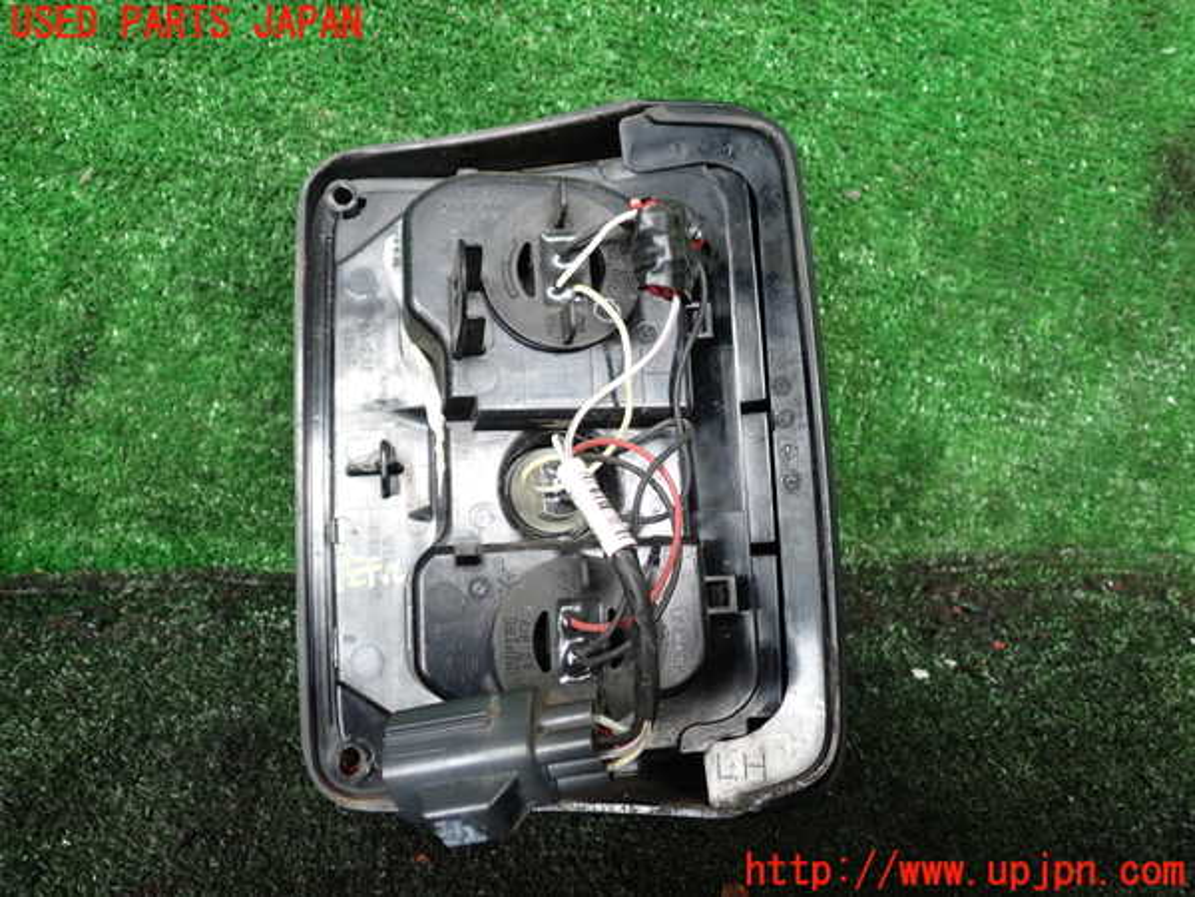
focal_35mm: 30
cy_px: 448
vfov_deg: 46.8
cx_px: 598
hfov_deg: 60.0
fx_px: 1036
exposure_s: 1/60
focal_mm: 5.4
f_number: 2.3
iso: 200
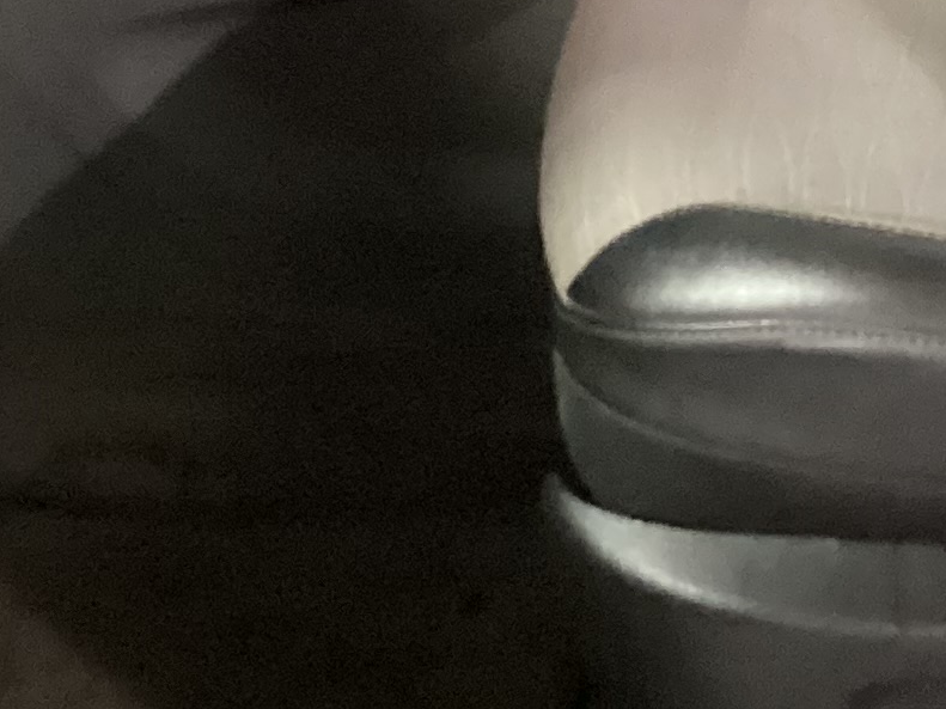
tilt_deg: -21.6
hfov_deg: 15.3
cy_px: -524
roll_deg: -0.8
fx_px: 3498
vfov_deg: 10.9
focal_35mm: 128
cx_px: 776
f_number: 2.4
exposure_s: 1/20
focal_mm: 3.3
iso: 640
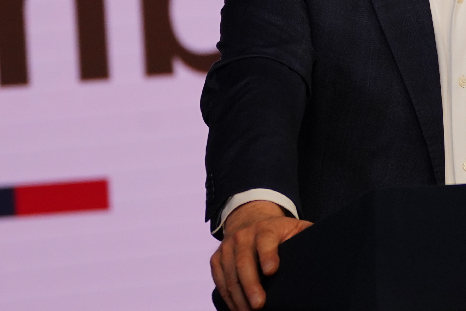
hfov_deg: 4.0
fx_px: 6679
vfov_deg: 2.7
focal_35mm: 516
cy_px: -24
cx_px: 422
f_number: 5
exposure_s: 1/160
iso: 1250
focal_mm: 156
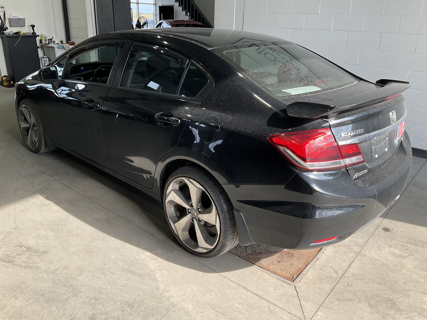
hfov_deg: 61.7
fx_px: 358
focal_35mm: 29
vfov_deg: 48.2
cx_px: 214
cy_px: 160
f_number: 1.8
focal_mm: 3
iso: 20
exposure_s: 1/206
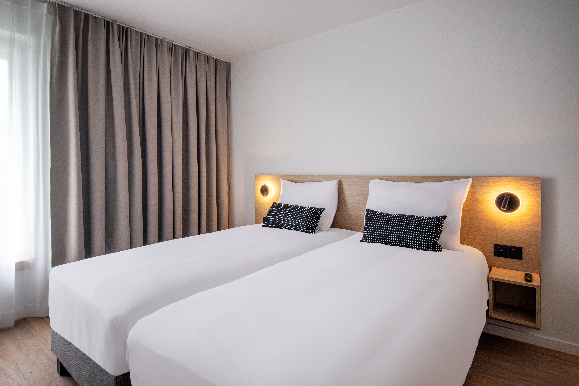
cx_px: 290
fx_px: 306
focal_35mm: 19
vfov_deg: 64.6
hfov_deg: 86.9
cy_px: 193
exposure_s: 1/2.5
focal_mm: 19
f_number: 11
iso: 125
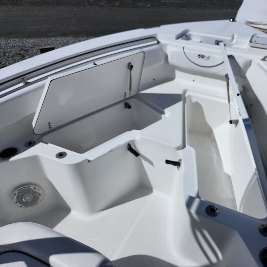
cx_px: 180
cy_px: 132
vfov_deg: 57.3
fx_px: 244
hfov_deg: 56.0
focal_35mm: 28
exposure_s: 1/6780
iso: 25
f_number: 1.8
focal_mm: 5.54
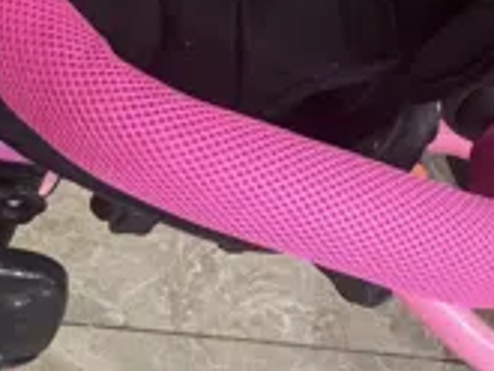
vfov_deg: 14.6
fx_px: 1442
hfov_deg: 19.3
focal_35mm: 101
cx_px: 386
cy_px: 63
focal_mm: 4.25
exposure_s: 1/25
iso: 500
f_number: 1.8
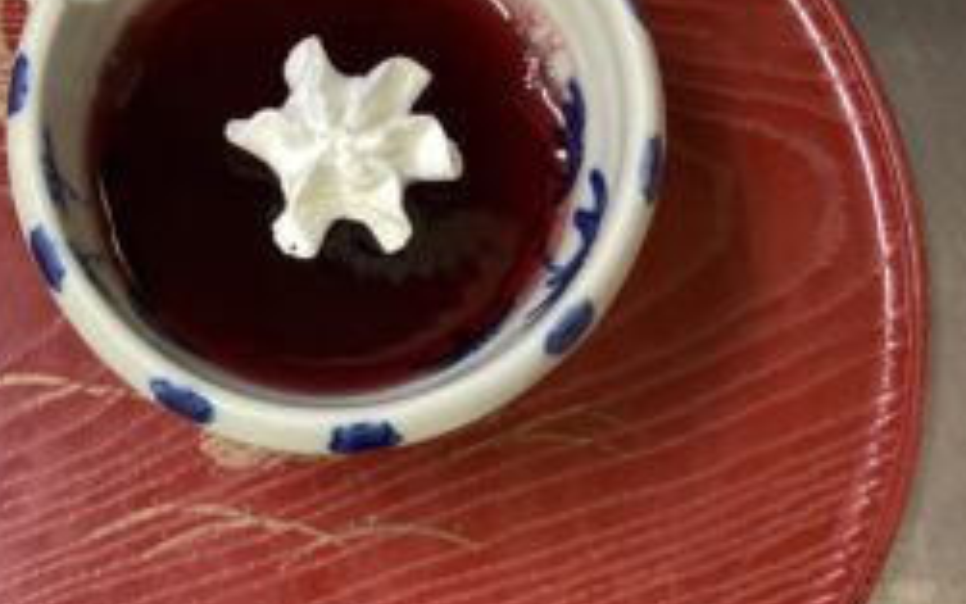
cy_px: 248
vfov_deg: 26.3
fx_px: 1290
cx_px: 298
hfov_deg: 40.4
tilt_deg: -77.1
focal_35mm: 49
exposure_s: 1/50
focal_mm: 3.3
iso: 250
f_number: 2.4
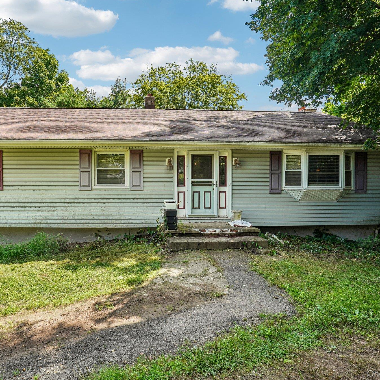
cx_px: 135
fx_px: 273
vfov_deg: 69.6
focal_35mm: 22
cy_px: 187
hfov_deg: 68.2
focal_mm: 17
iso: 100
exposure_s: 1/125
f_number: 8
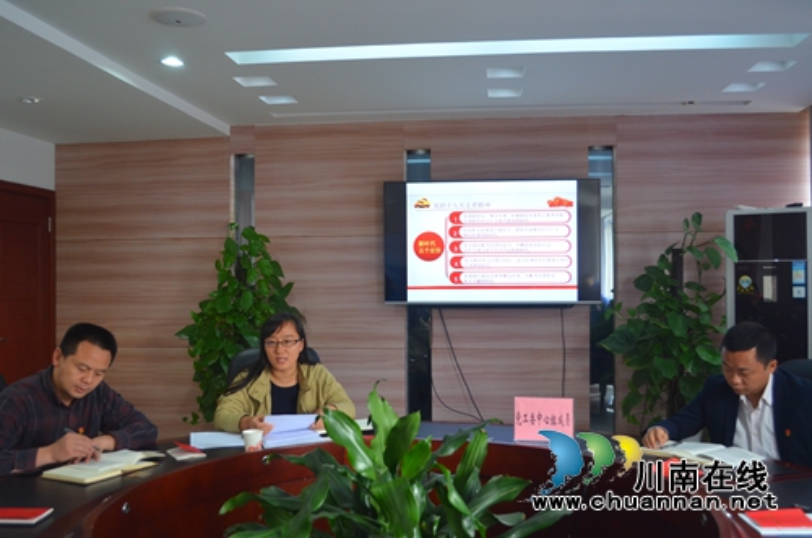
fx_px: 743
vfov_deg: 39.8
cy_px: 269
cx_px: 406
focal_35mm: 33
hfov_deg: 57.3
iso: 800
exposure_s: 1/45
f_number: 4
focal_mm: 22
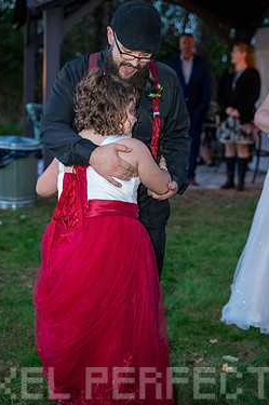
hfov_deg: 22.5
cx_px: 113
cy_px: 191
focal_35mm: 60
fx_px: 674
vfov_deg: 33.4
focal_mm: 50
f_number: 2.8
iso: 12800
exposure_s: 1/60
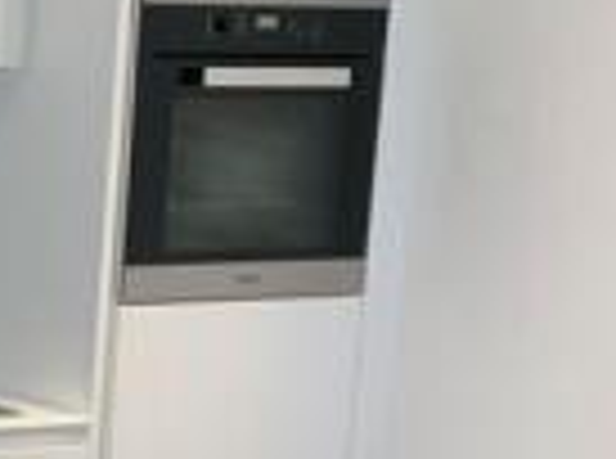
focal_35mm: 111
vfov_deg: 13.1
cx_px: -515
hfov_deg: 15.2
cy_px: 439
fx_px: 1970
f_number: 1.8
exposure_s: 1/62
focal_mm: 4.25
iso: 100
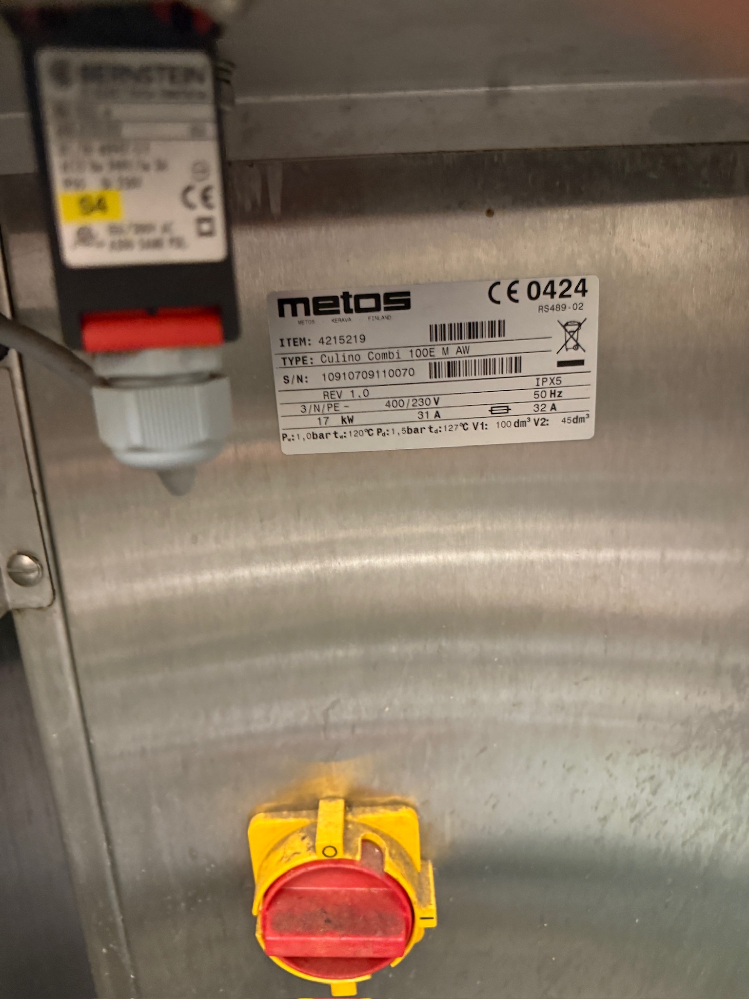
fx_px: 692
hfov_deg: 56.8
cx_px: 374
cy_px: 500
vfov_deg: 71.6
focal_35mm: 24
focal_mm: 6.76
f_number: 1.78
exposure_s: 1/33
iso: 1000
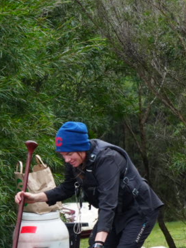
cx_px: 402
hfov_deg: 5.3
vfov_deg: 7.2
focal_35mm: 273
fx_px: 1958
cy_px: 176
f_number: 3.2
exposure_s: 1/640
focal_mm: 43
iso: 500
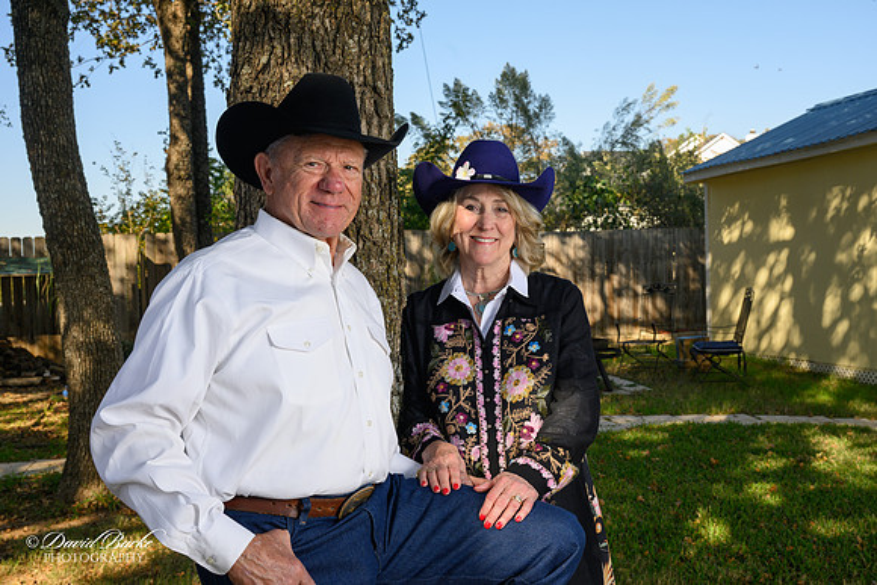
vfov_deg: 34.2
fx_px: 950
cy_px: 292
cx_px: 438
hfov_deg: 49.5
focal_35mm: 39
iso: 320
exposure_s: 1/200
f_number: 9
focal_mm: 39
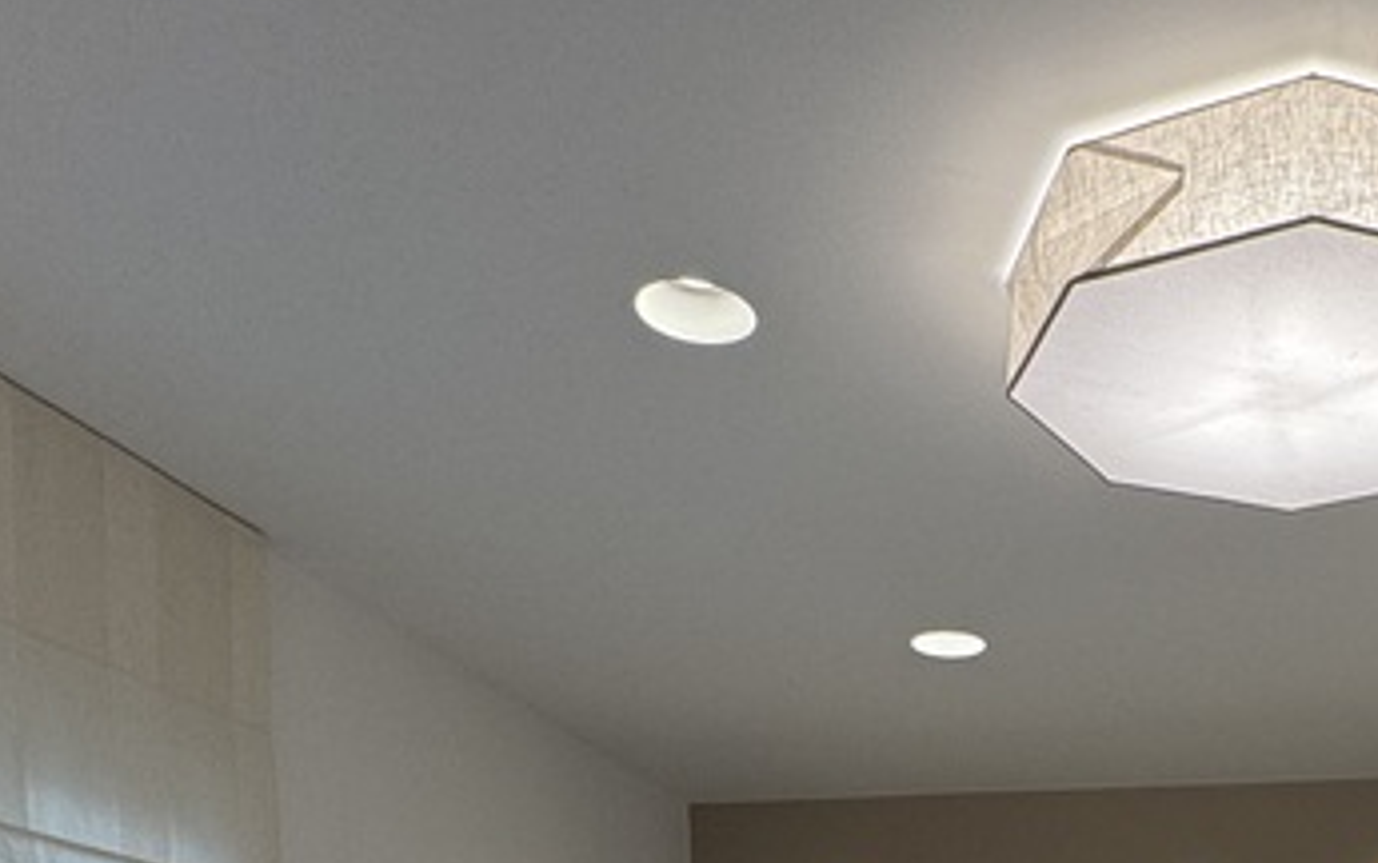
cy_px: 1342
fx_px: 1653
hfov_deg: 42.1
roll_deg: +0.5
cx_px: 1198
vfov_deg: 22.9
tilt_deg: -5.6
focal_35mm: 44
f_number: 2.2
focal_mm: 2.22
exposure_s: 1/100
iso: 80
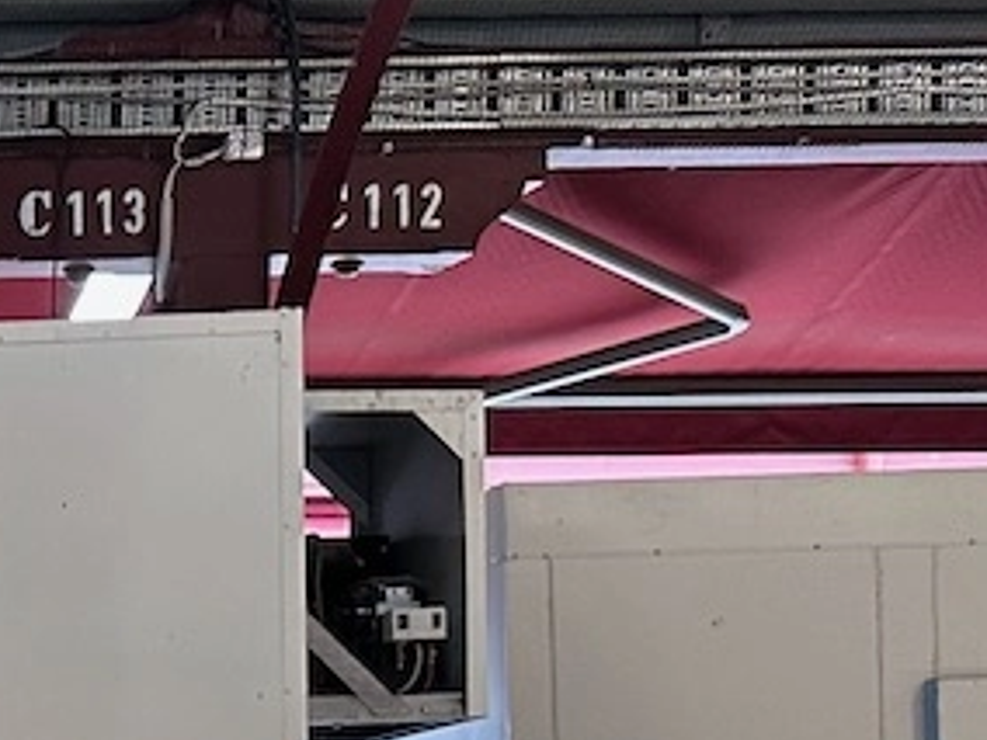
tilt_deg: +0.2
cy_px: 1070
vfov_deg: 13.0
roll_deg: +0.7
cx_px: -914
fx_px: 3079
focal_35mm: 108
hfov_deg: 15.2
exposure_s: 1/50
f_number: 1.8
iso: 200
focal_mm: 6.9
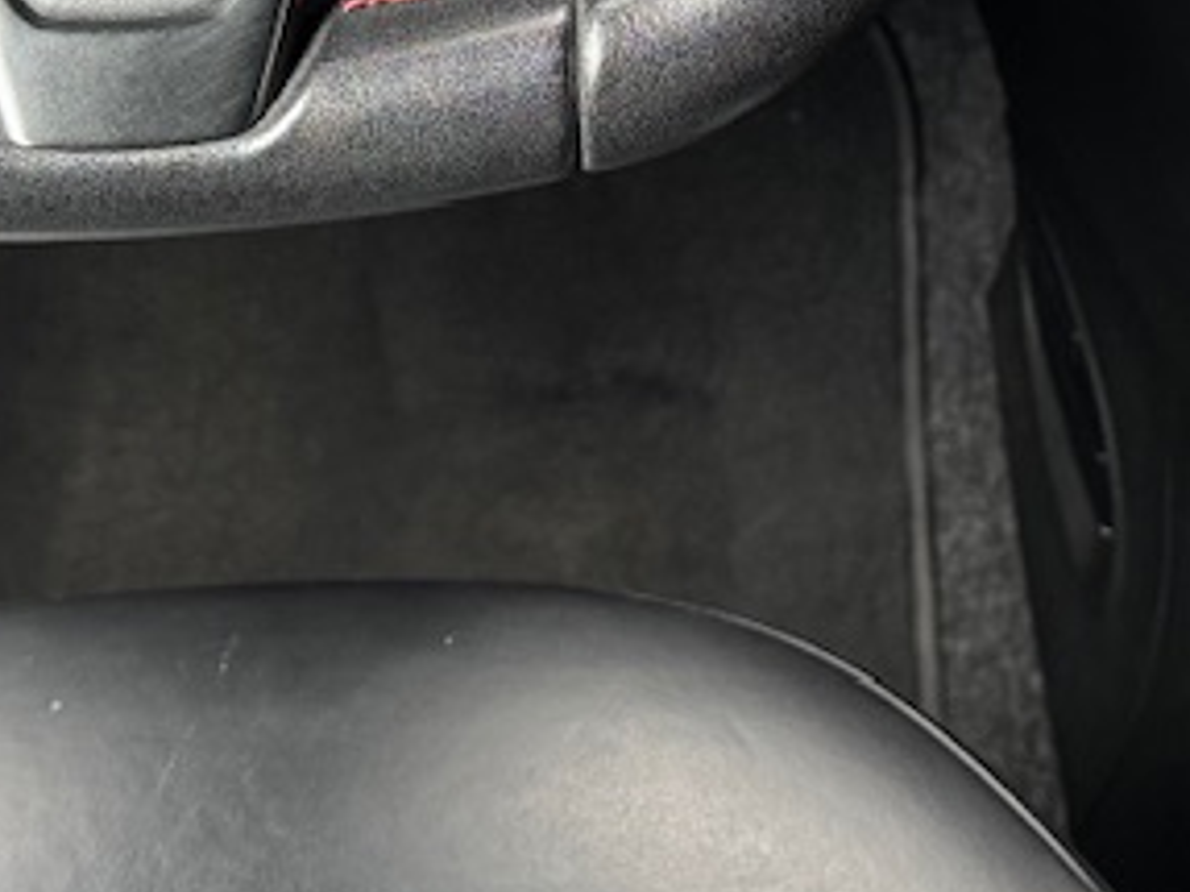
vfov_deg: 13.1
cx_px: 626
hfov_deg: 18.4
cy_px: -407
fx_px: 3677
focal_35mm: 107
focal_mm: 6.76
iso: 200
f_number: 1.78
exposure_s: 1/121
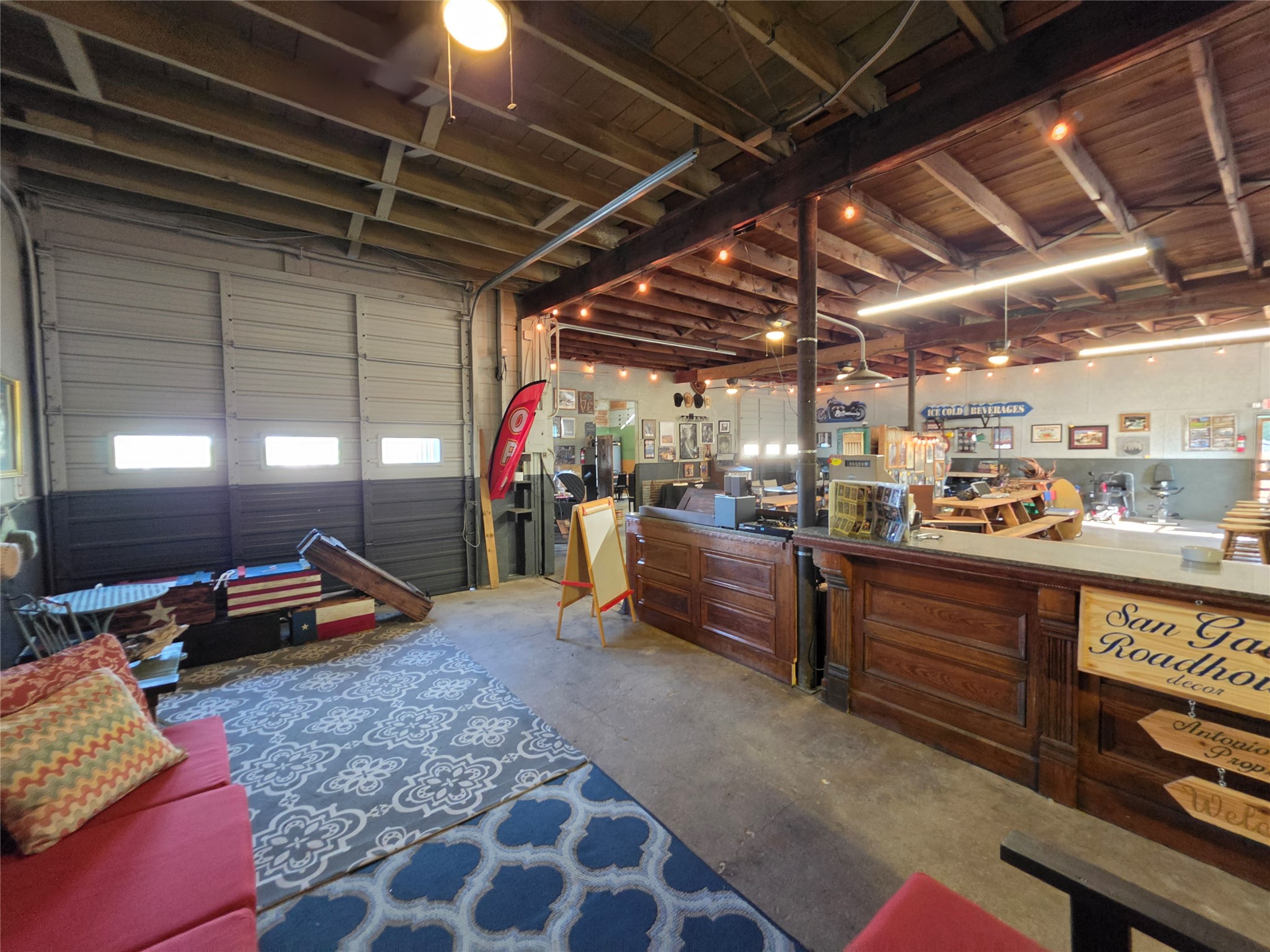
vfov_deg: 89.9
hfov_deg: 106.2
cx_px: 635
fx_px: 477
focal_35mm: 13
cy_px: 476
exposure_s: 1/60
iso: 640
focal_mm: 2.2
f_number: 1.9
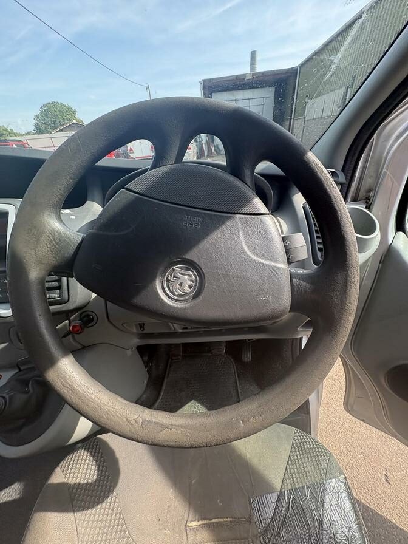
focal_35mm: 14
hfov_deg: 85.7
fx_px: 220
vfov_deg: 102.1
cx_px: 204
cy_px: 272
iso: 64
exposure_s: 1/201
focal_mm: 2.22
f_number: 2.2
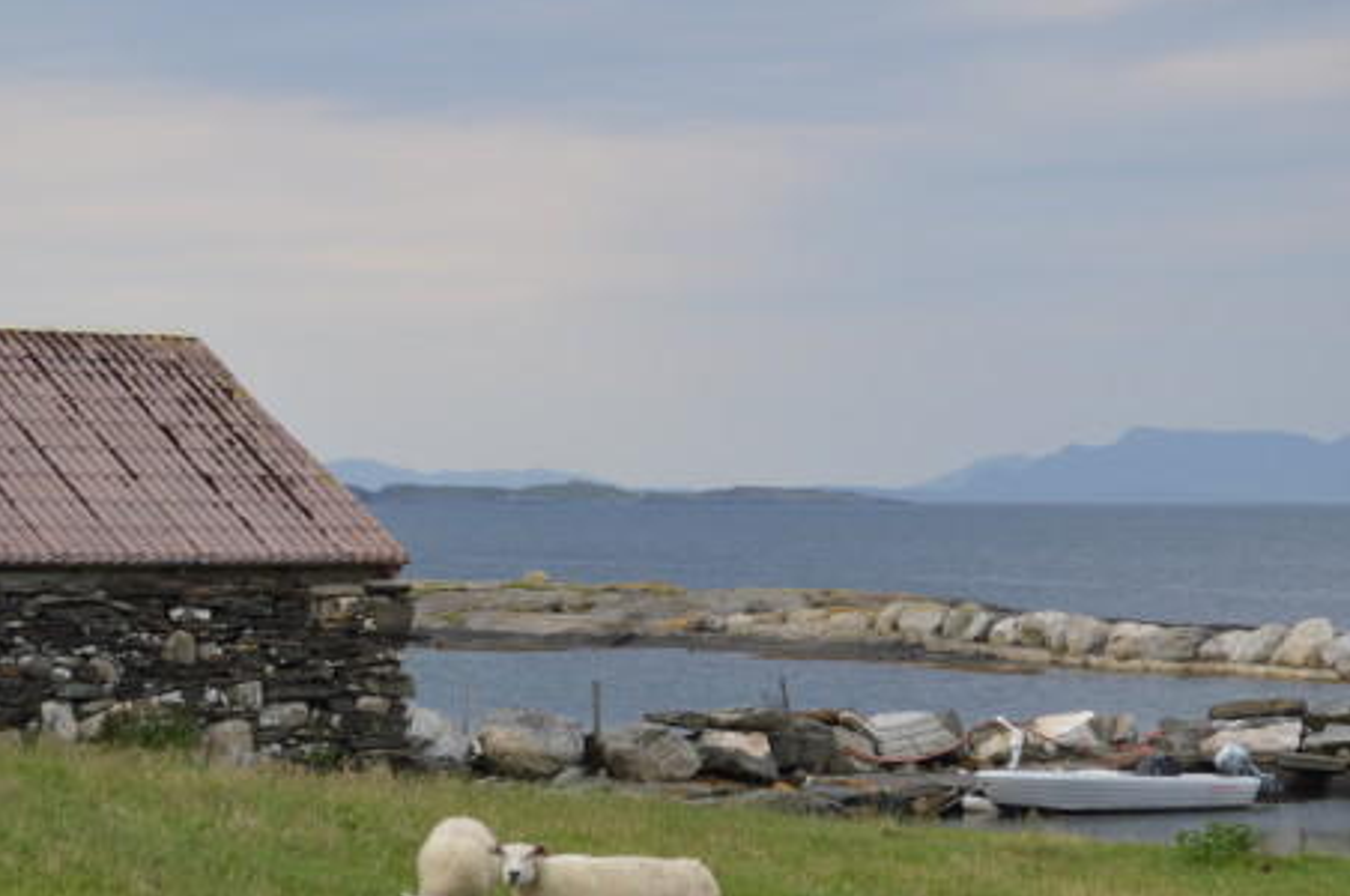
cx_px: 633
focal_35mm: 128
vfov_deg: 10.7
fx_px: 4785
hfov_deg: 16.1
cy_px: 590
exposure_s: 1/125
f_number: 5.6
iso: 100
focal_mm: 55
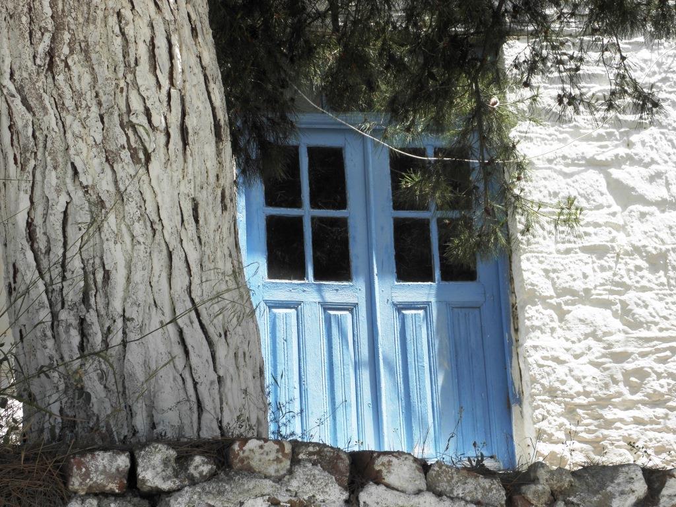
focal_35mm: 82
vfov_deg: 18.0
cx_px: 338
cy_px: 254
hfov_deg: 23.8
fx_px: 1601
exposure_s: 1/160
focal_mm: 14.68
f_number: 5.6
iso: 64
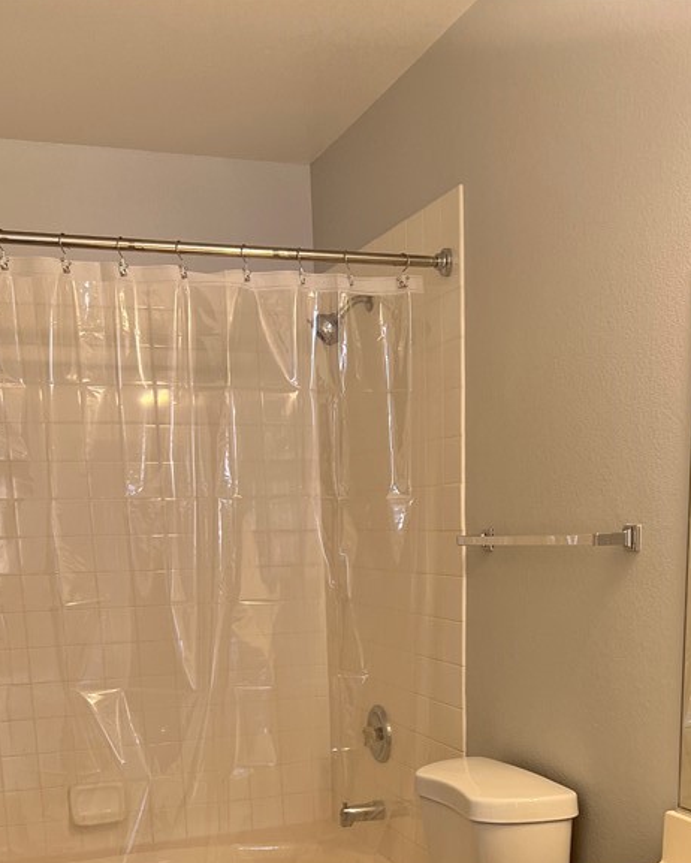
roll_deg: +1.6
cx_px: 422
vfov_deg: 38.6
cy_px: 760
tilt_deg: -11.3
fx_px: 1150
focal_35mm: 45
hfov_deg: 33.3
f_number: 1.5
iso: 100
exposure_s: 1/121
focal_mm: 5.7
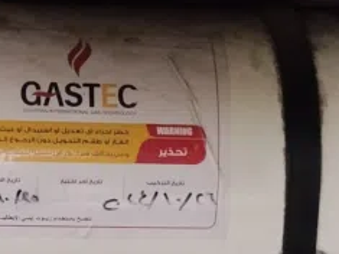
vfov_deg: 17.7
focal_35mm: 79
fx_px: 773
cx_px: 104
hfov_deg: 24.6
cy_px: 315
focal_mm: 4.22
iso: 640
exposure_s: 1/20
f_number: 1.8
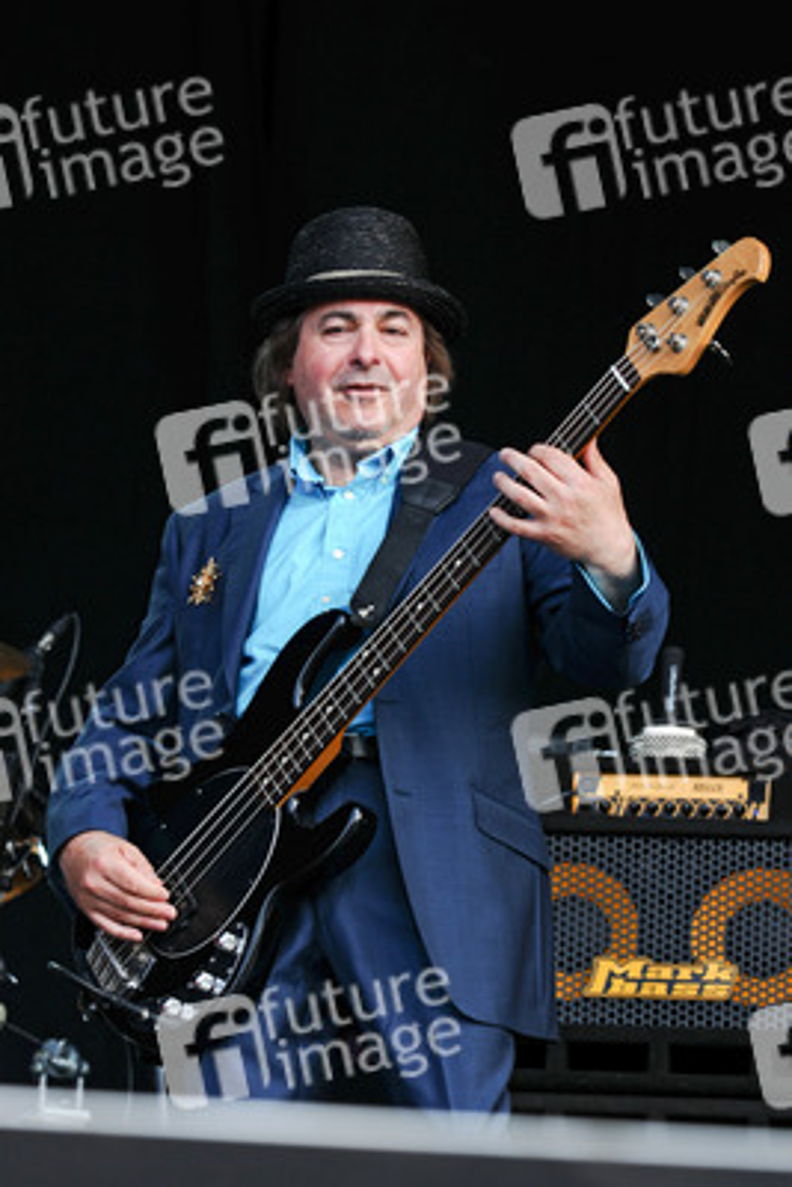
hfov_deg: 8.7
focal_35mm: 158
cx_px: 396
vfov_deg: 13.0
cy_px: 594
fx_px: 5193
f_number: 5
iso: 200
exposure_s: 1/400
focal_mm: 105
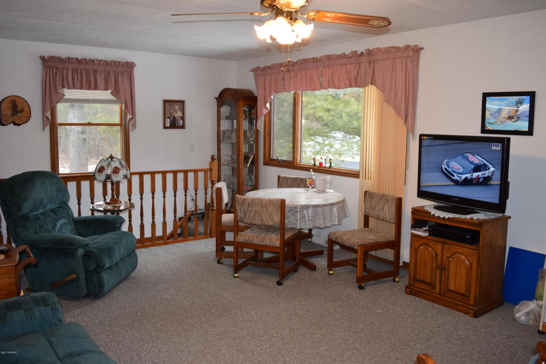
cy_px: 182
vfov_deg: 43.6
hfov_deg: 61.9
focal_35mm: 30
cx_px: 273
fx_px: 455
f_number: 5
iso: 800
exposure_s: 1/100
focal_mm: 20
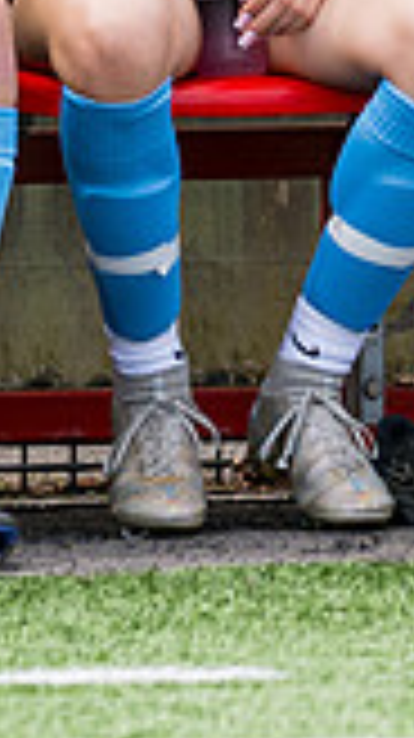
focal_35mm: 1091
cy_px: 230
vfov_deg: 2.0
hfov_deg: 1.1
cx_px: 1127
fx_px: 21336
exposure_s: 1/2000
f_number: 3.2
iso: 200
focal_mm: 135
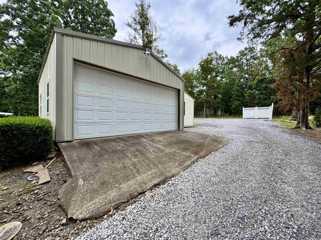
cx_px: 160
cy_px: 120
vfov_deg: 85.7
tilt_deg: -0.8
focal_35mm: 14
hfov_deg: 102.1
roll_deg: -0.4
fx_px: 130
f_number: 2.2
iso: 40
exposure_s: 1/284
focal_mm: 2.22
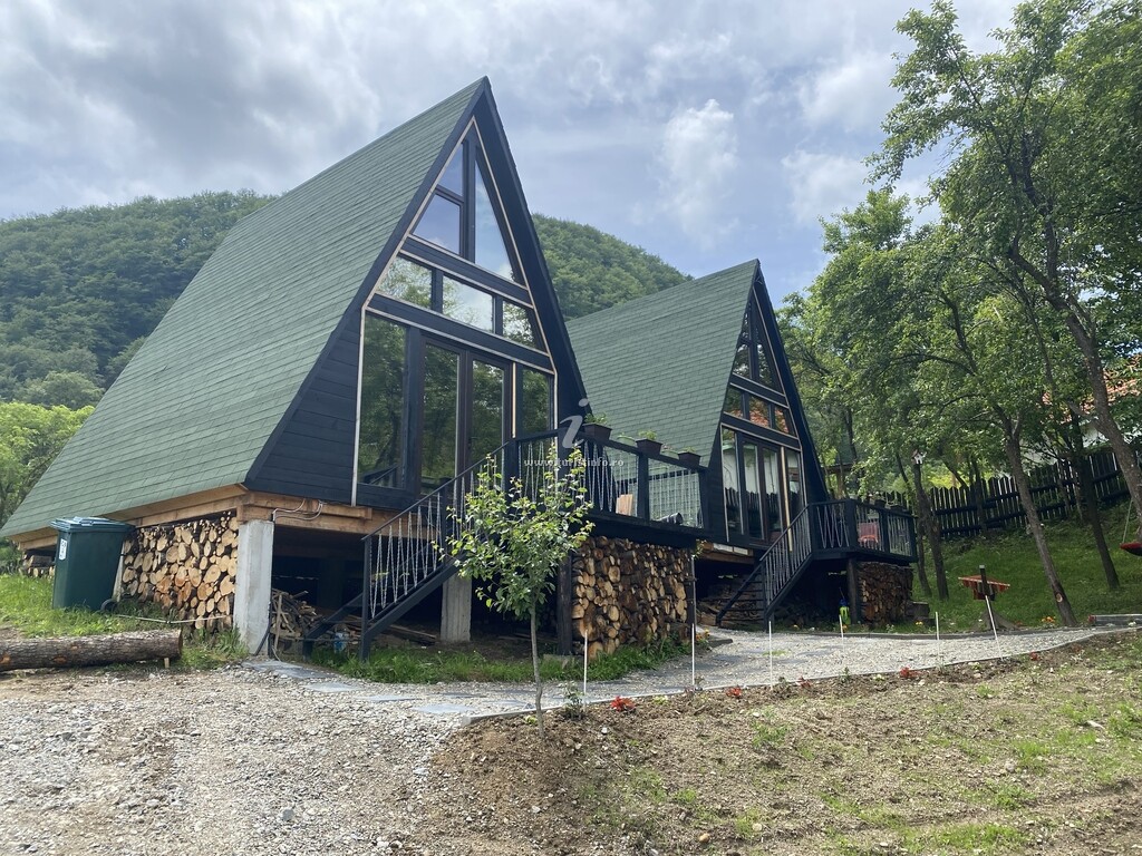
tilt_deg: +12.8
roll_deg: +1.2
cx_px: 571
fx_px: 858
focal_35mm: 26
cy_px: 428
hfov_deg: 67.3
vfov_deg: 53.1
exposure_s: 1/2571
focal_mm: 4.25
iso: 32
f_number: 1.8
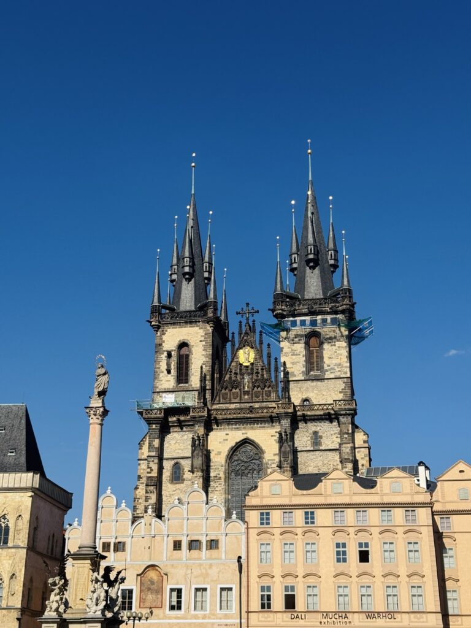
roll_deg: -0.2
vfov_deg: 39.7
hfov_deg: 30.3
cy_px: 314
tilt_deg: +21.5
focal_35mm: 48
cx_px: 236
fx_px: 871
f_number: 1.78
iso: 64
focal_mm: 6.76
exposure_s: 1/7092
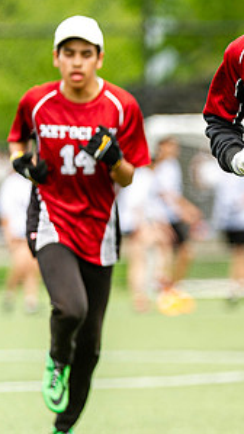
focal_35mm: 733
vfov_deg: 2.9
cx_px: 308
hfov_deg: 1.7
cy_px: 242
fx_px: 8438
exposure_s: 1/1000
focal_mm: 310
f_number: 4
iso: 220
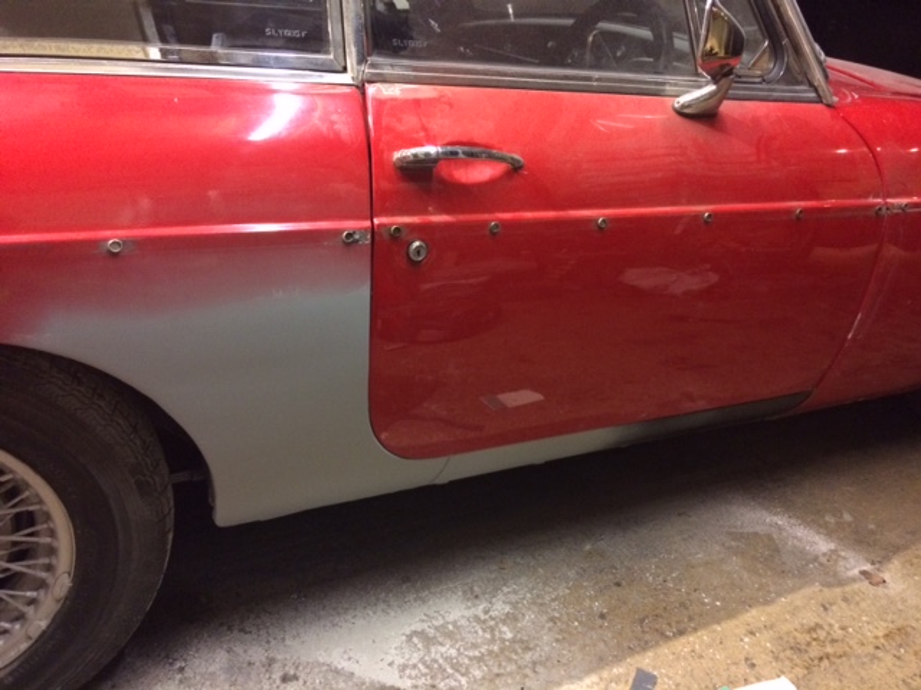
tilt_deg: -23.9
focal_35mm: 29
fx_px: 772
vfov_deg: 48.2
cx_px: 460
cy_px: 345
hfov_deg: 61.7
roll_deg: -4.3
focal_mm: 4.15
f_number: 2.2
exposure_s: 1/17
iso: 400
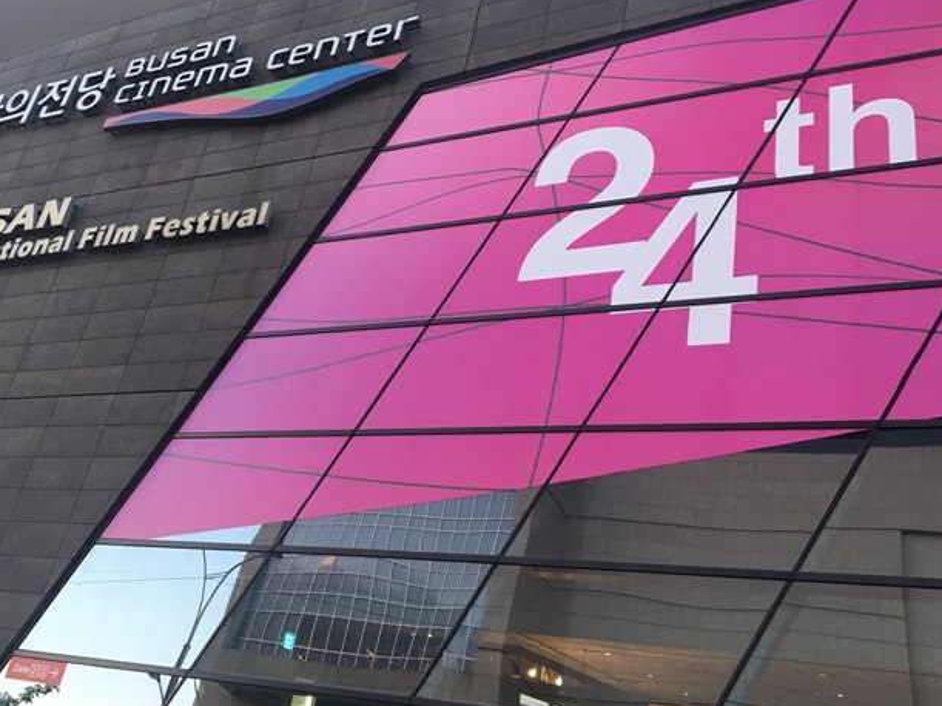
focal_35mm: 36
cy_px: 397
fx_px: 979
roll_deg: -7.7
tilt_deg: +19.3
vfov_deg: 39.6
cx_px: 409
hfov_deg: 51.2
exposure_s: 1/30
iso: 25
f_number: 2.2
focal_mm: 4.15
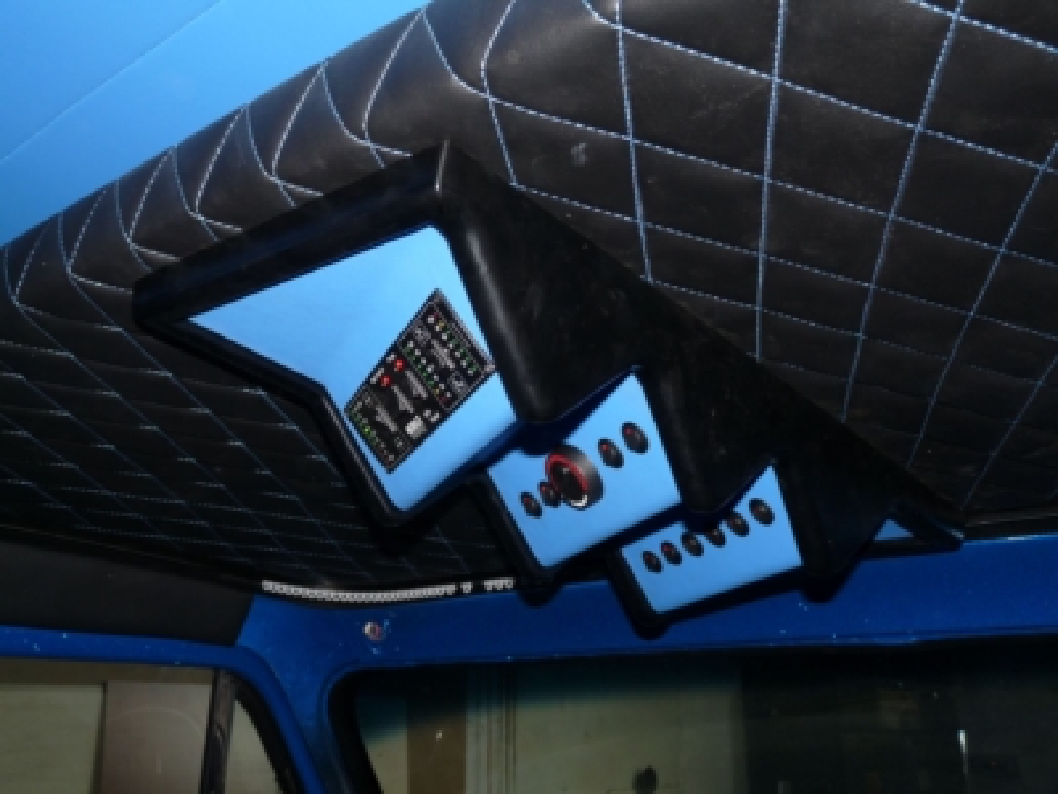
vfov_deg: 38.7
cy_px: 397
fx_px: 1131
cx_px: 529
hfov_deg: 50.1
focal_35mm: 37
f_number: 3
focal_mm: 6.6
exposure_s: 1/30
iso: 100
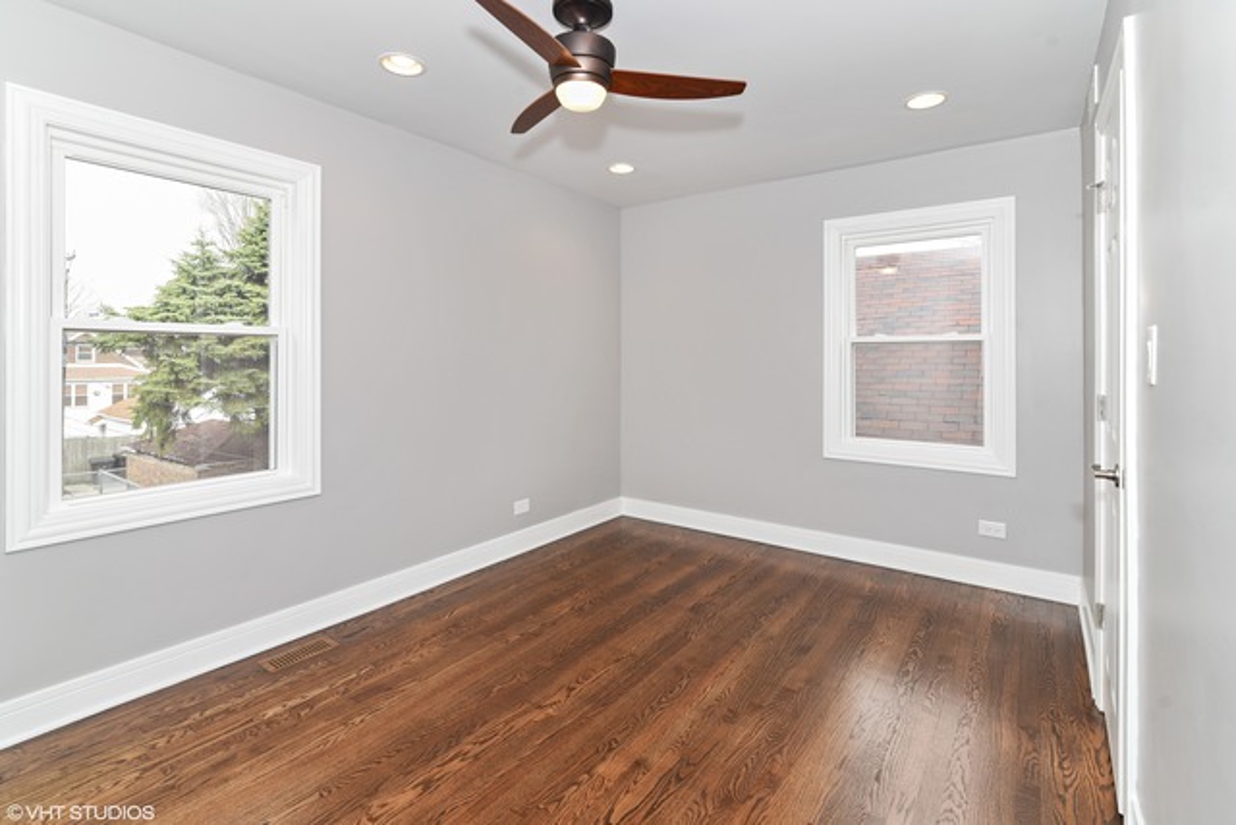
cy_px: 412
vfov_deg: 73.8
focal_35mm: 16
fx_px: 549
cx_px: 618
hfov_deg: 96.7
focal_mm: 16
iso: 200
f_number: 8
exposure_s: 1/50
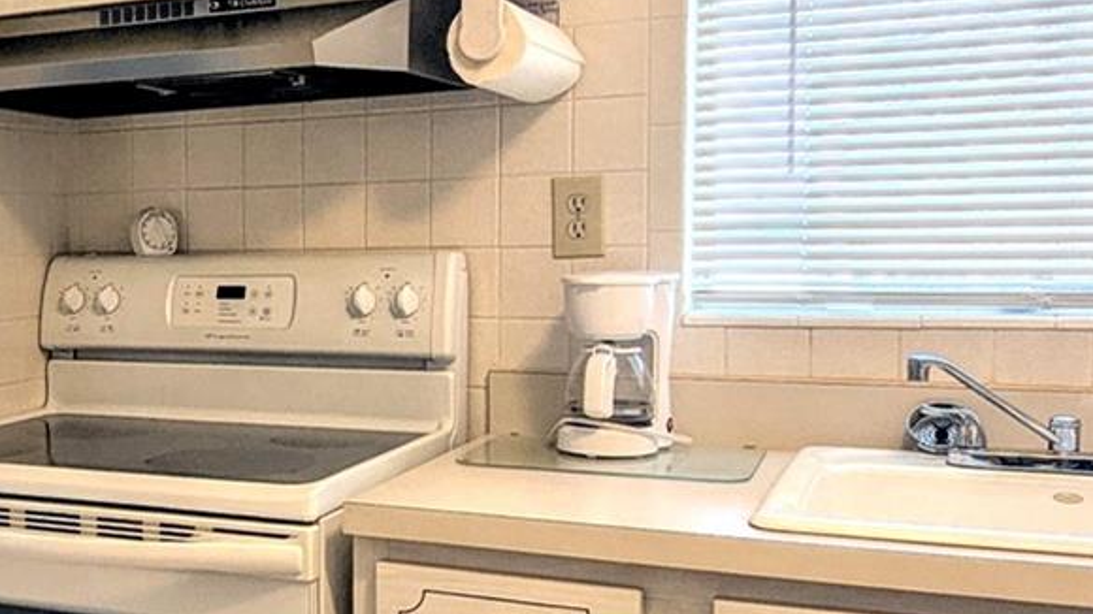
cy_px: 360
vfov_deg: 24.9
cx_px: 143
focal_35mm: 48
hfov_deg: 40.2
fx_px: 1391
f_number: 2.2
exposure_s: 1/120
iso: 62
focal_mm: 2.35
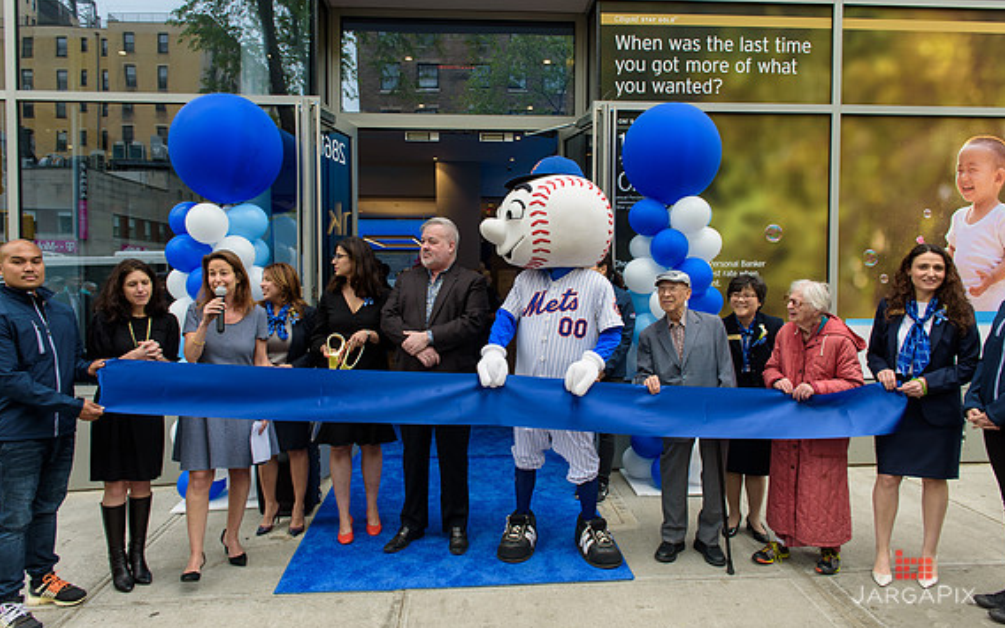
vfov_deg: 49.3
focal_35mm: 25
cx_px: 508
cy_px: 300
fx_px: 685
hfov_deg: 72.5
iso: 200
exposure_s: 1/250
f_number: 5
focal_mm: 24
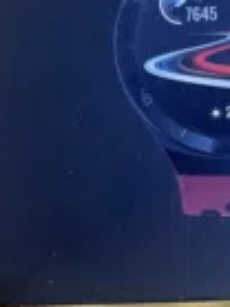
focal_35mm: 75
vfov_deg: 25.9
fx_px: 665
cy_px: 108
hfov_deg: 18.9
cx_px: 245
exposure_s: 1/55
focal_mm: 4.2
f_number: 1.6
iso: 500
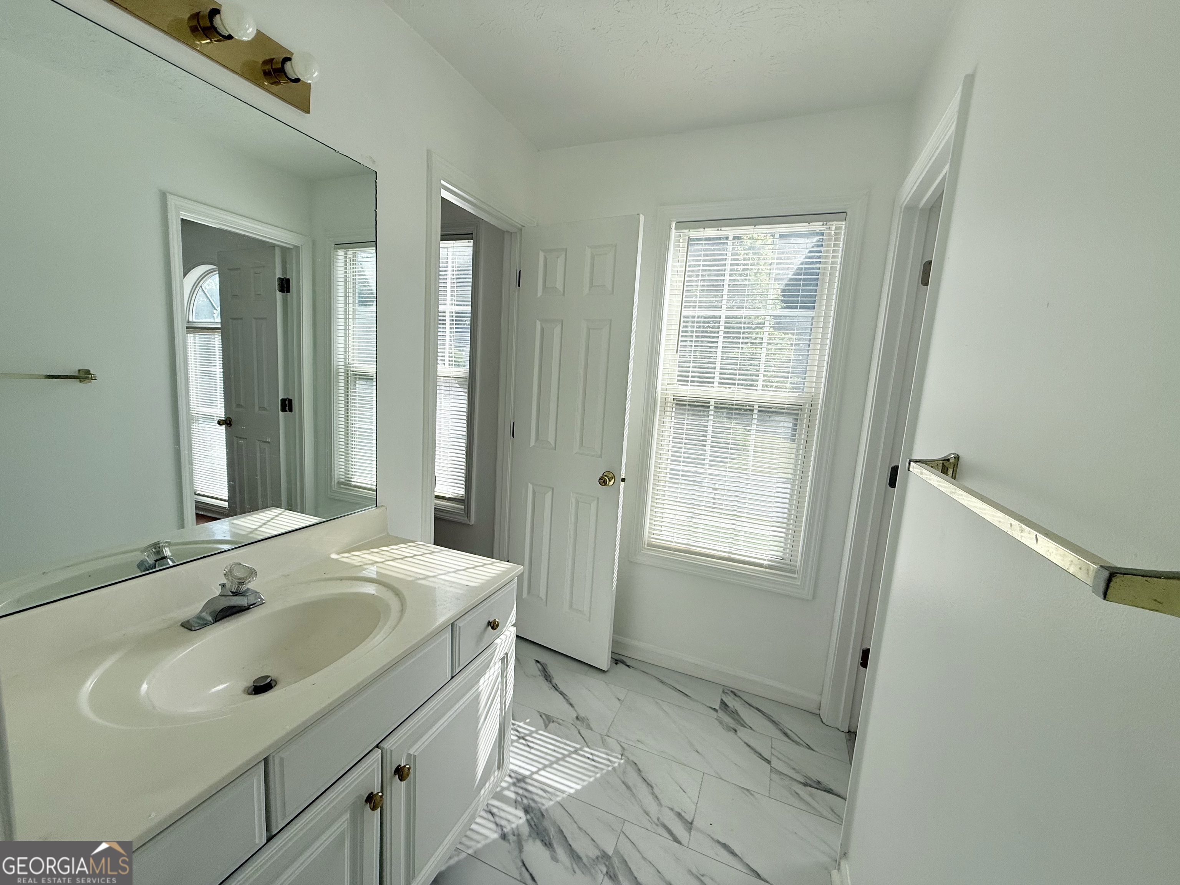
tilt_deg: -8.0
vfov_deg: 85.7
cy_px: 442
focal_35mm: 14
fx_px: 477
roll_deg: -3.9
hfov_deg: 102.1
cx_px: 590
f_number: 2.2
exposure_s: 1/751
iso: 50
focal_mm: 2.22
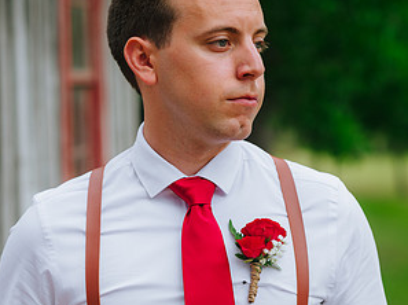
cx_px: 203
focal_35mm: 124
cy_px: 304
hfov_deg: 15.9
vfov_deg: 11.8
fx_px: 1460
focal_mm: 85
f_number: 3.5
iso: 80
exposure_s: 1/400
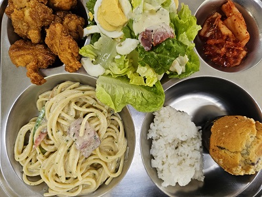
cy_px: 98
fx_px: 174
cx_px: 131
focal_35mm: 23
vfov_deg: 58.9
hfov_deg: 73.9
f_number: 1.7
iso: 250
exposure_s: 1/100
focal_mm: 6.3
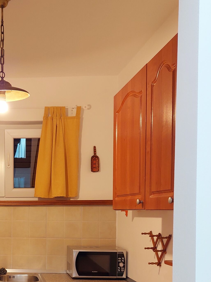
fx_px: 398
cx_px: 9
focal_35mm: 49
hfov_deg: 28.2
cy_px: 226
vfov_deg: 37.5
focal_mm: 5.23
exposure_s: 1/50
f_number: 1.8
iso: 250
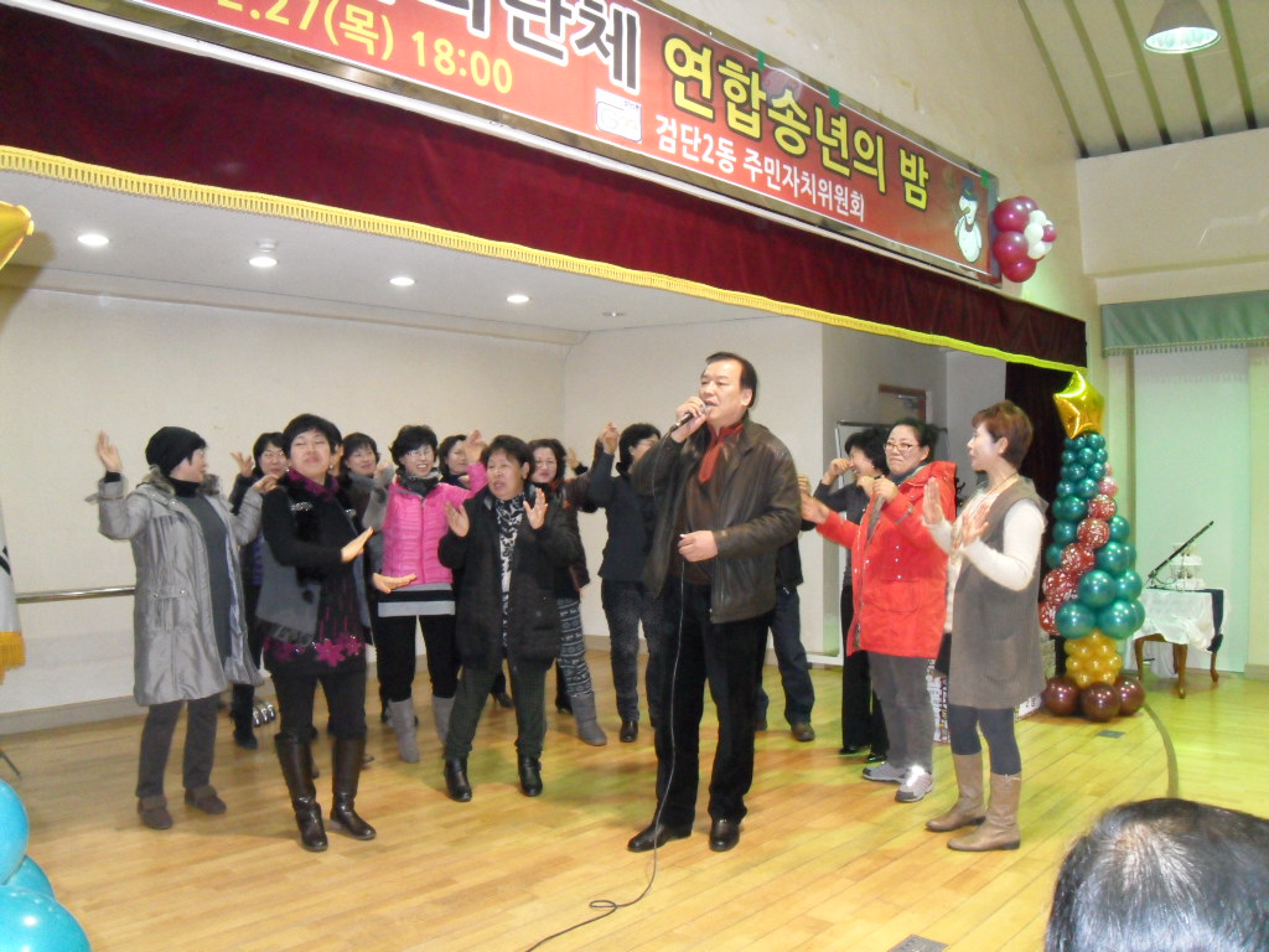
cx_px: 634
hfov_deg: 52.6
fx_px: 1283
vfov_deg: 40.7
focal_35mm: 35
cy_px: 476
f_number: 3.6
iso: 480
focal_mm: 6.3
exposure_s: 1/60
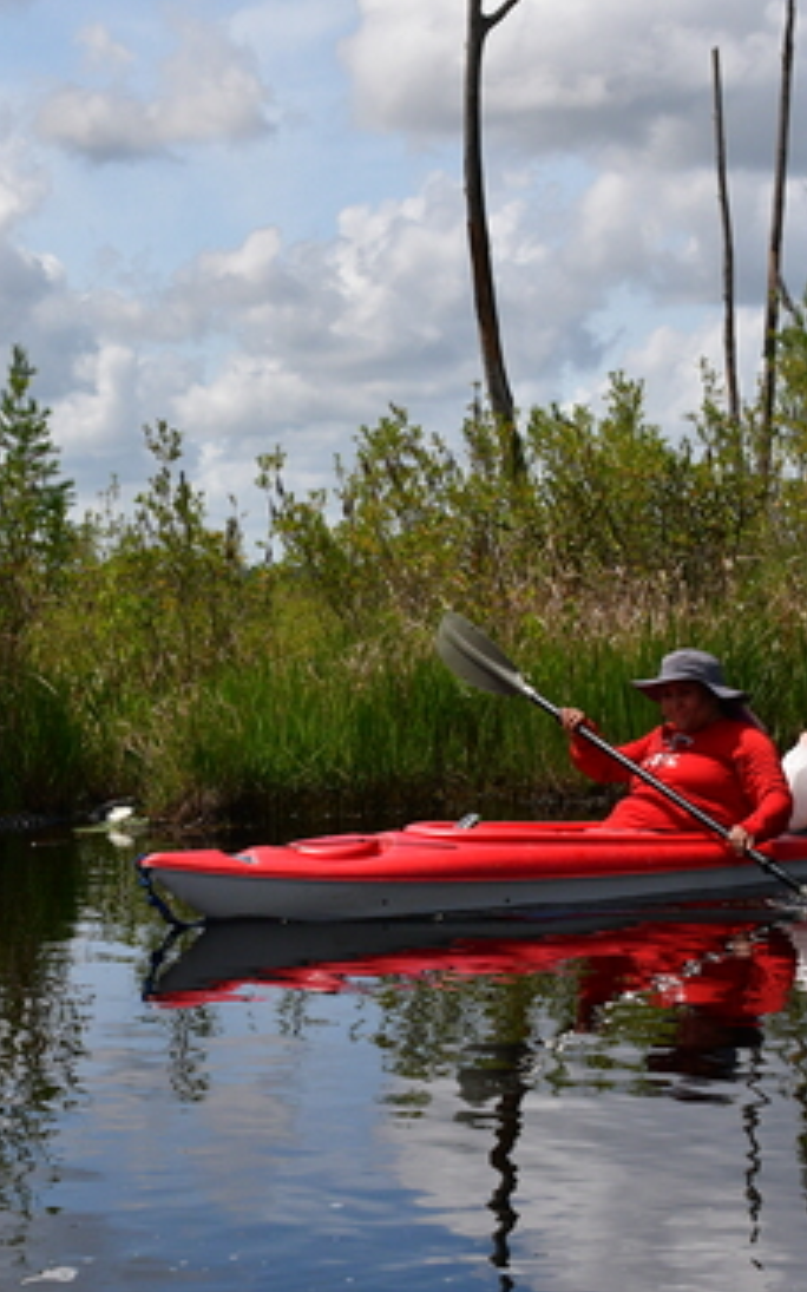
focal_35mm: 75
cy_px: 646
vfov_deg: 27.5
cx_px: 343
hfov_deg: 17.4
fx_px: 2640
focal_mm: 32
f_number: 13
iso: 1000
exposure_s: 1/800
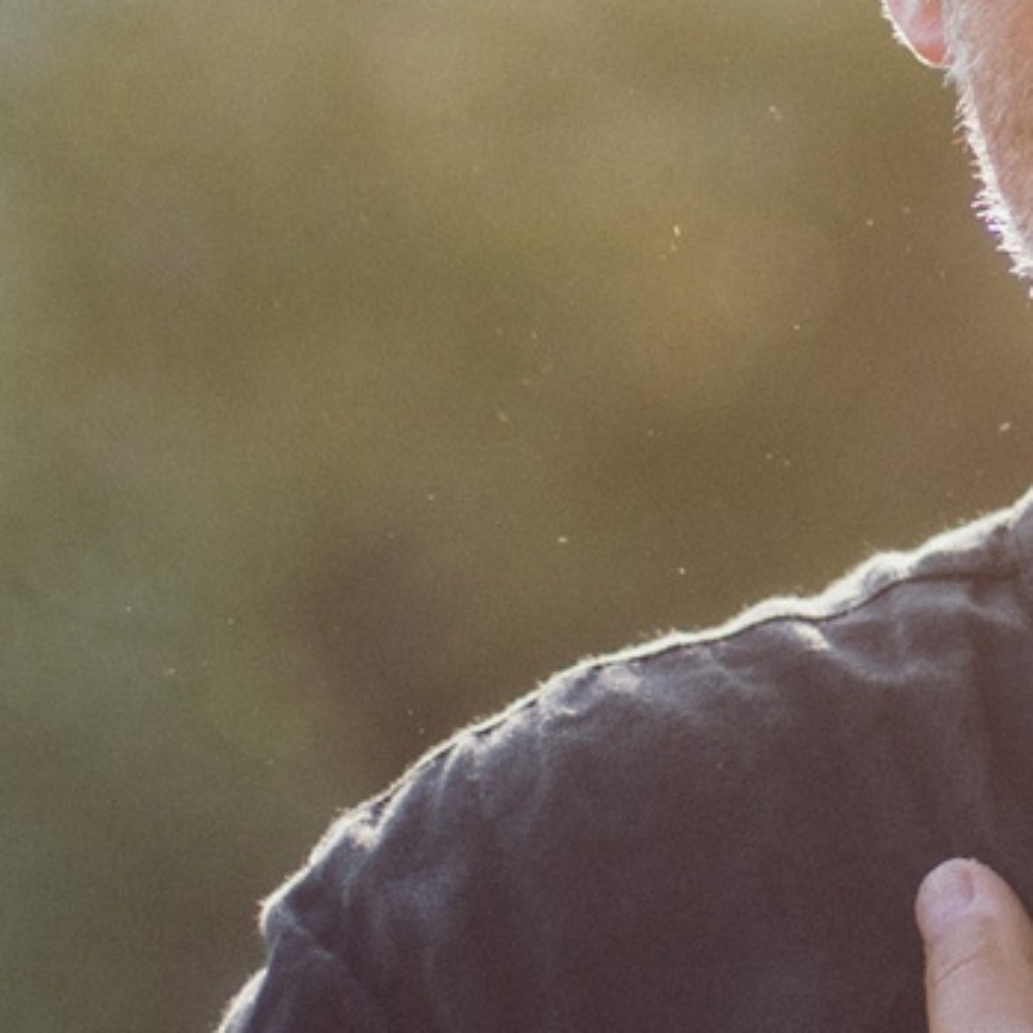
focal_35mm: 312
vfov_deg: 5.6
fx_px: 10534
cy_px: 602
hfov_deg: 5.6
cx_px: 1447
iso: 100
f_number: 2
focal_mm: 50
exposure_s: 1/1000
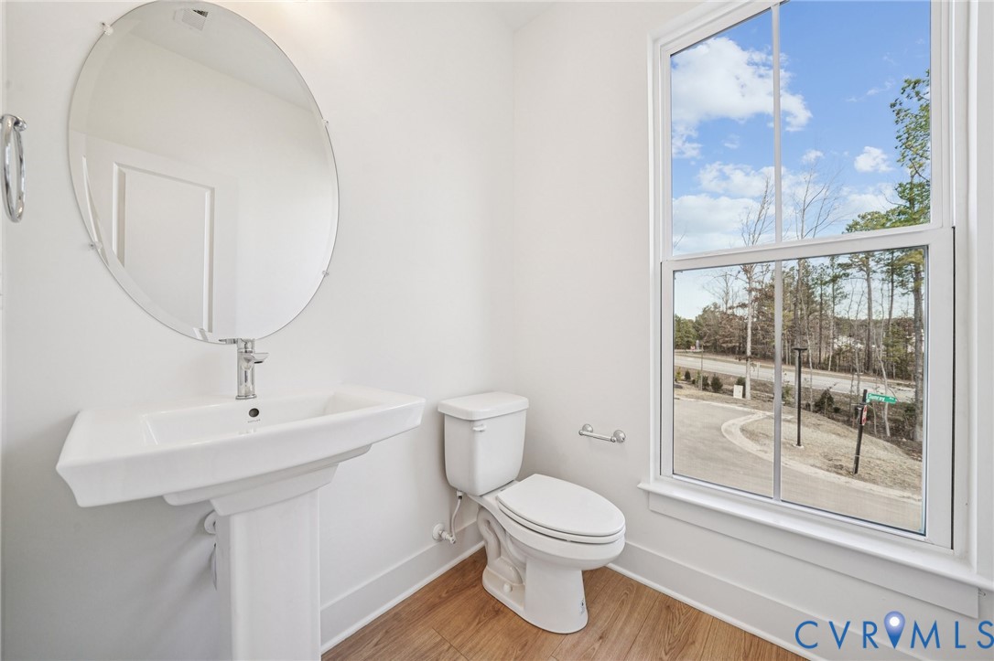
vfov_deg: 89.9
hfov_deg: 112.6
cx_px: 497
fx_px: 331
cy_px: 330
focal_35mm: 12
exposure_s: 1/25
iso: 125
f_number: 8
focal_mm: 12
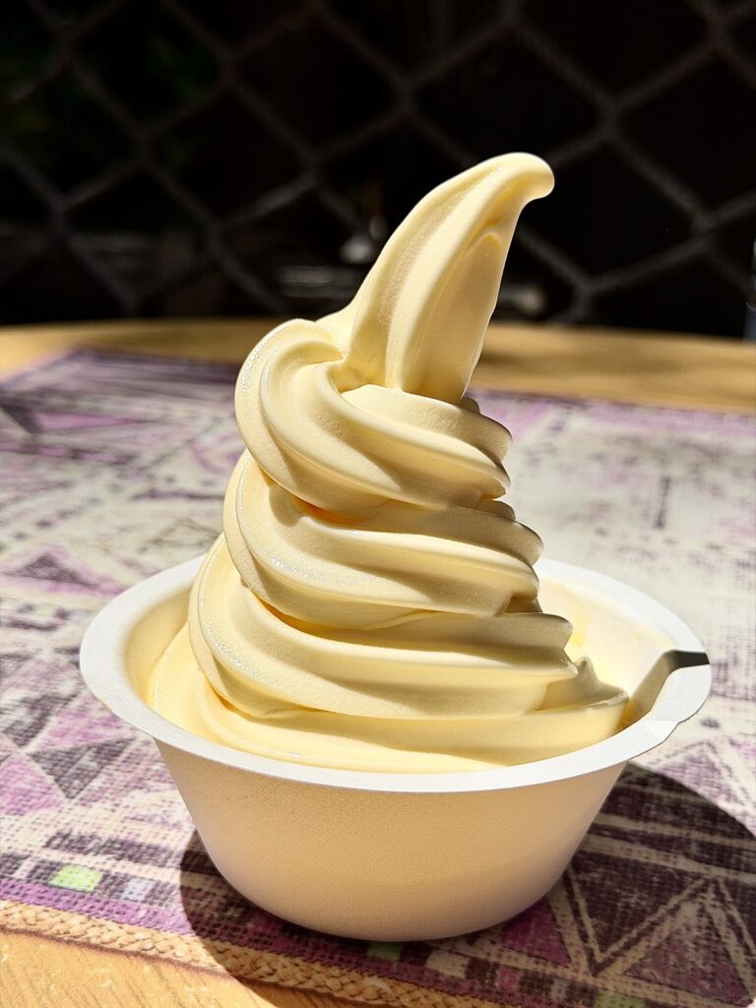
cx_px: 378
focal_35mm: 48
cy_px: 504
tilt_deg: -17.2
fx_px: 1398
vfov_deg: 39.7
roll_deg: -2.7
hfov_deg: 30.3
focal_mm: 6.76
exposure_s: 1/13333
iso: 80
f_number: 1.78
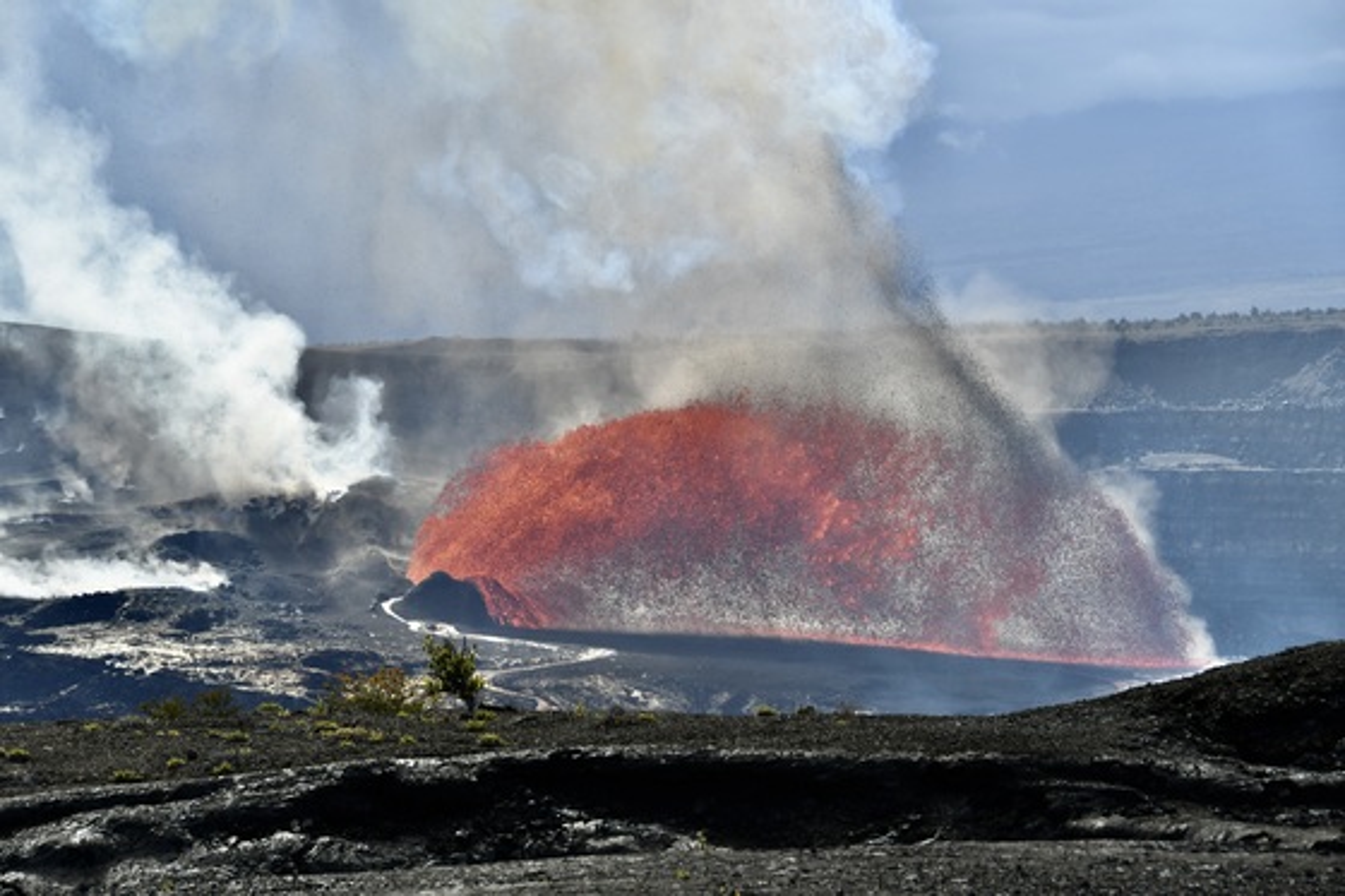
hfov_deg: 14.5
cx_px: 672
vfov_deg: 9.7
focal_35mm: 142
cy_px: 448
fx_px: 5303
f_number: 8
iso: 200
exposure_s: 1/640
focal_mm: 95
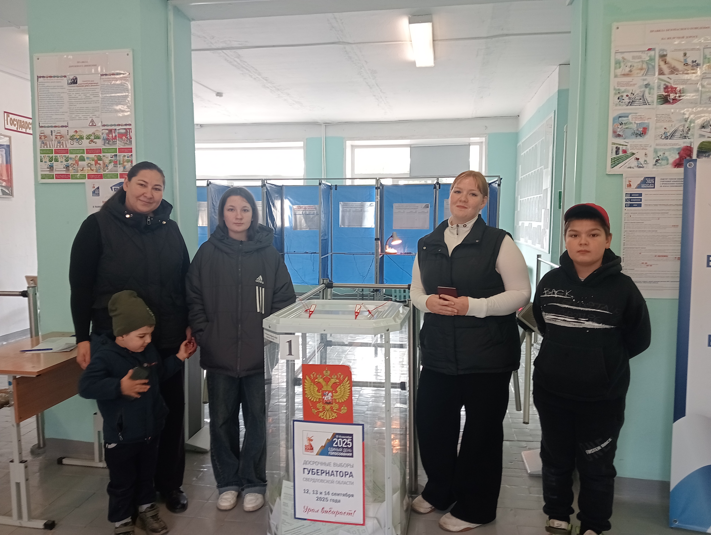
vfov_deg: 49.9
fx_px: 576
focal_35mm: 28
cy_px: 268
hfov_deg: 63.4
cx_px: 356
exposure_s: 1/33.3
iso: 316
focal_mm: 4.04
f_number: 1.8
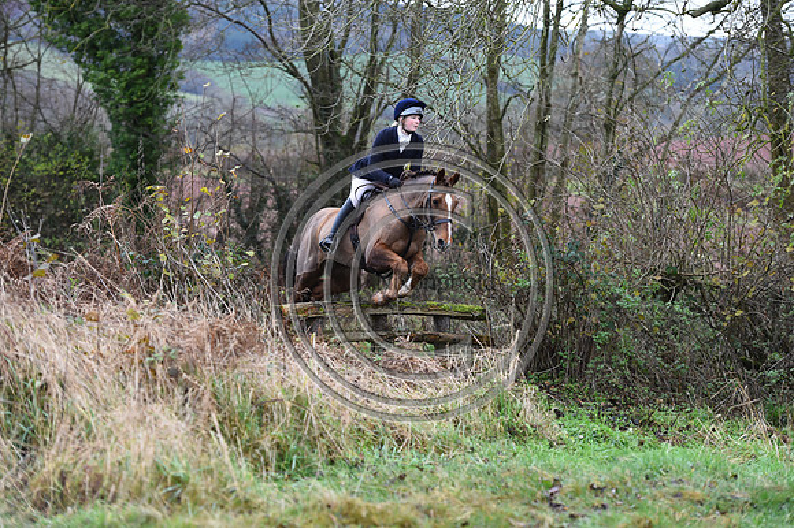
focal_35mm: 112
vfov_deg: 12.2
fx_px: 2469
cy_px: 264
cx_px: 397
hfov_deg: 18.3
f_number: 3.5
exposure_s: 1/1000
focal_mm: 112
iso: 1000
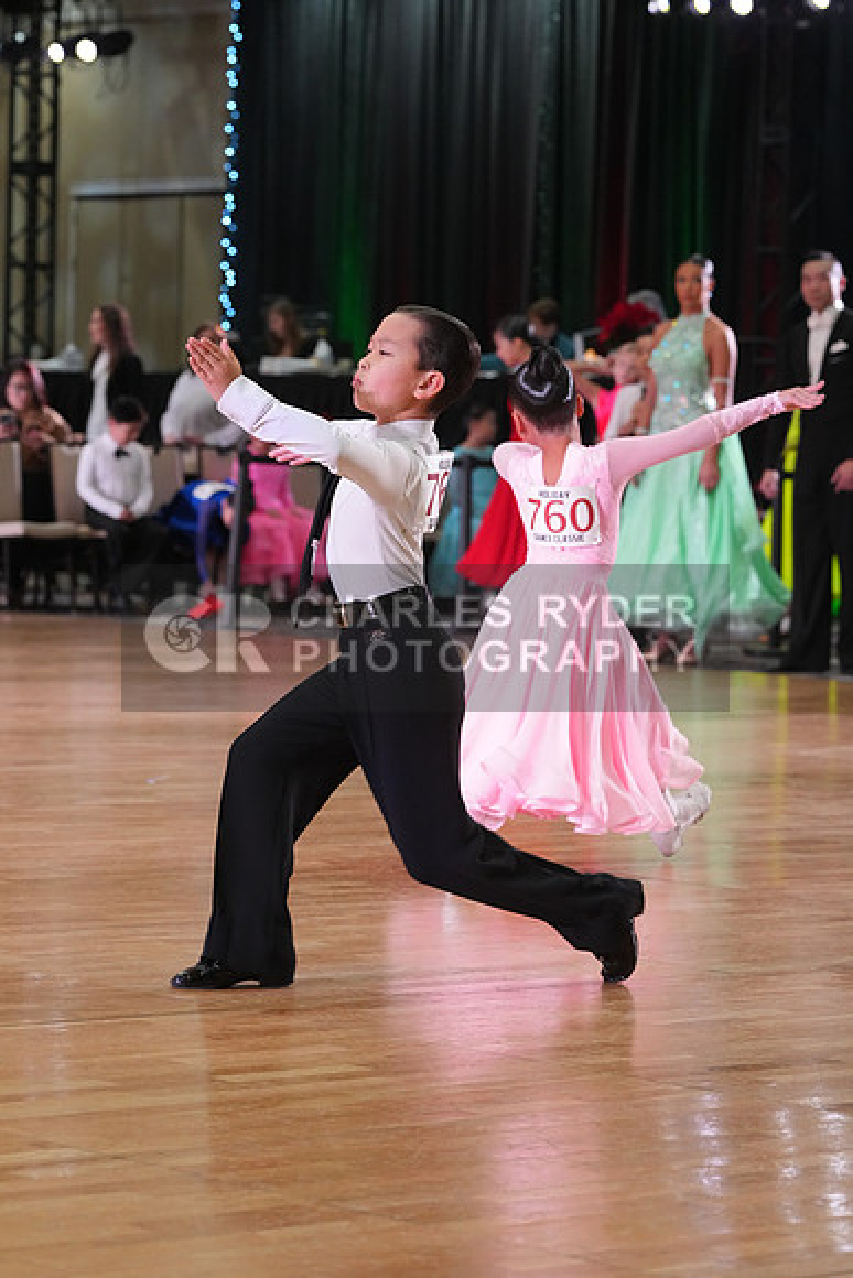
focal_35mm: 127
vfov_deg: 16.1
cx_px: 426
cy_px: 639
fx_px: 4511
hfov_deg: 10.8
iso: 4000
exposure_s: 1/200
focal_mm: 127
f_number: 6.3
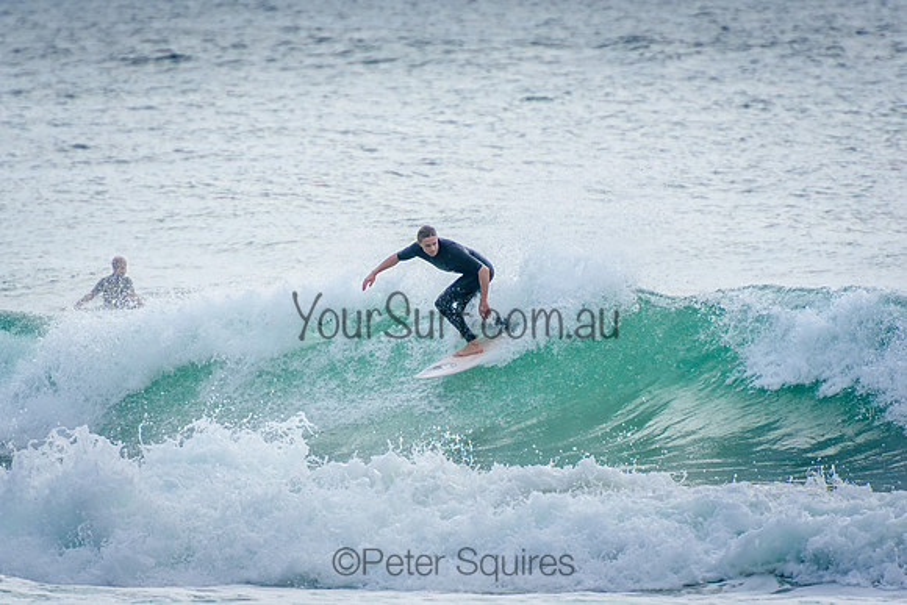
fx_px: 15119
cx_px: 454
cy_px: 302
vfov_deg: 2.3
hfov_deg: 3.4
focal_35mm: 600
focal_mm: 400
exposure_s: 1/2000
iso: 400
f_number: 5.6
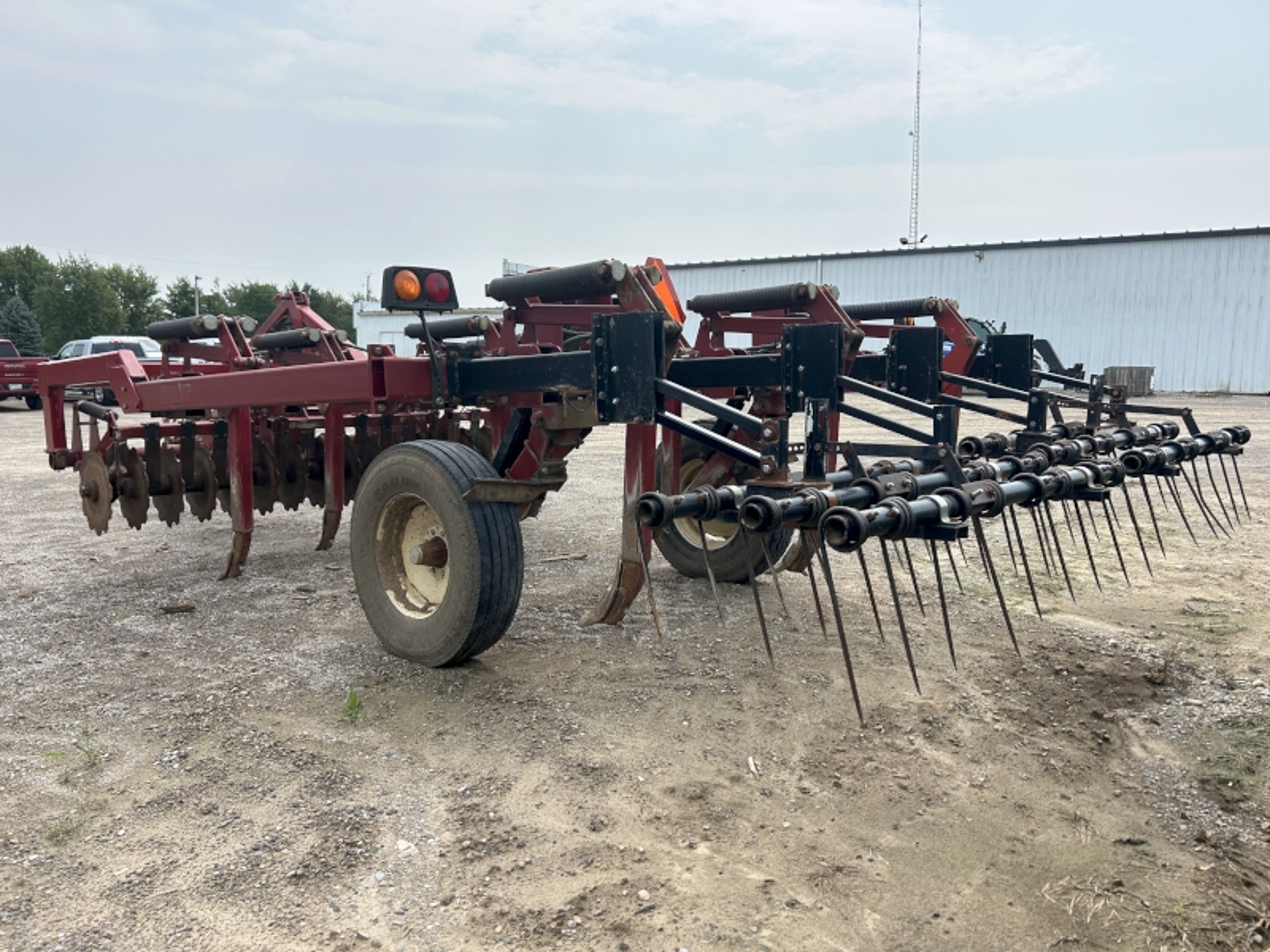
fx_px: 954
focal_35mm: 26
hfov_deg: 67.3
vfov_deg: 53.1
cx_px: 635
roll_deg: -0.9
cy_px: 476
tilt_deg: -6.1
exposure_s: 1/4630
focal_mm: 5.7
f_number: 1.5
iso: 50
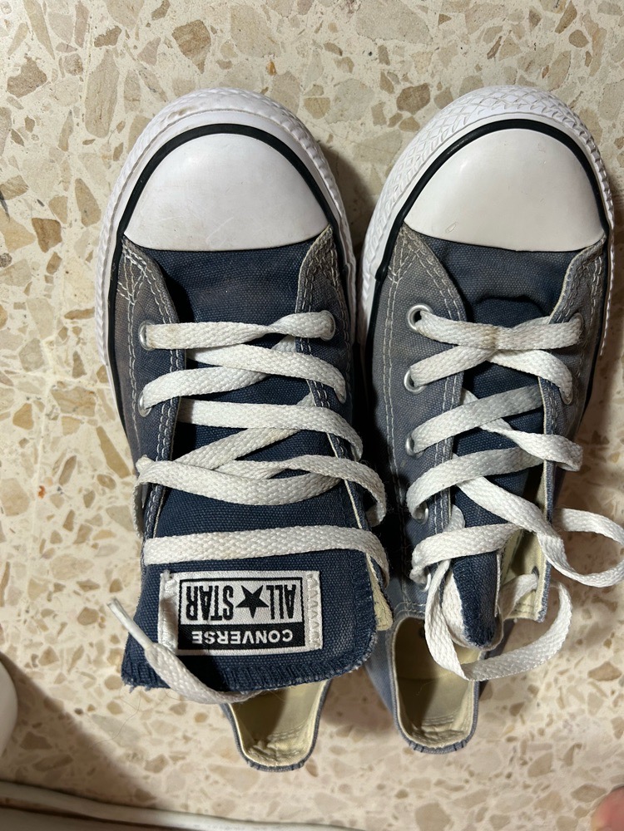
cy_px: 416
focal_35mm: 26
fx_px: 625
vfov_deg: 67.3
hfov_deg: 53.1
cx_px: 312
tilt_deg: -71.3
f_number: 1.5
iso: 125
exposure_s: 1/50
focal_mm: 5.7
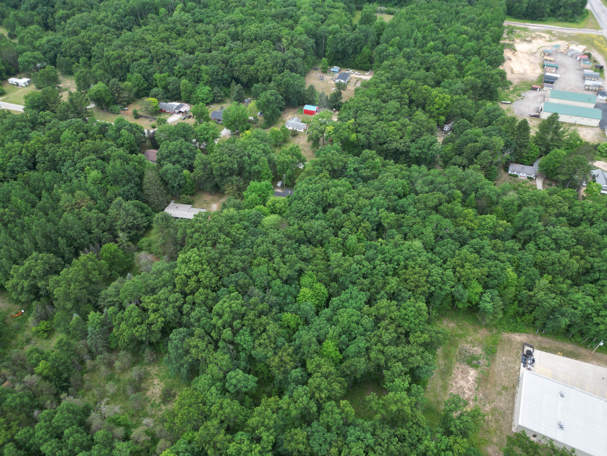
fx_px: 421
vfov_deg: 56.8
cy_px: 228
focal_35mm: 24
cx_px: 304
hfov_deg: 71.6
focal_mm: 6.72
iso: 120
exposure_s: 1/640
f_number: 1.7
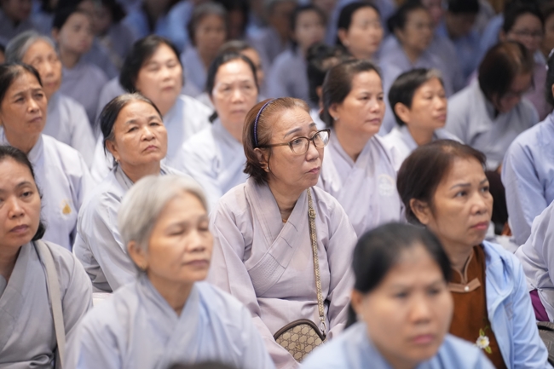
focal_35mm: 150
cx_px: 277
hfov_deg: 13.7
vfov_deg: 9.1
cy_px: 184
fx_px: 2308
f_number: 2.8
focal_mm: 150
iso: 3200
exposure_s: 1/160
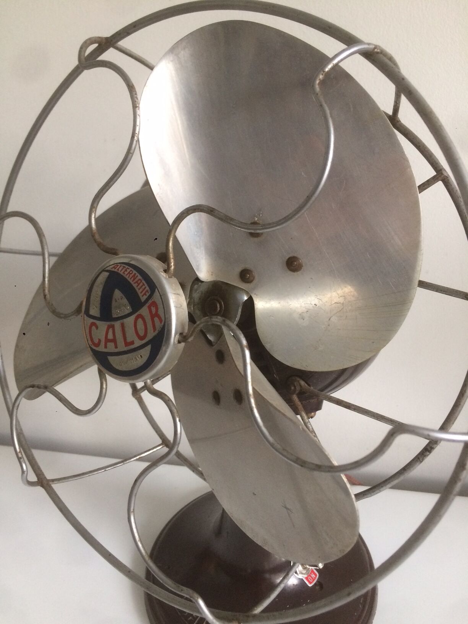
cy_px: 312
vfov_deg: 61.7
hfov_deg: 48.2
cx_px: 234
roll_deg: +2.5
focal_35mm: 29
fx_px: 523
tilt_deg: -28.7
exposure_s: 1/33
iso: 80
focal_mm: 4.15
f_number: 2.2
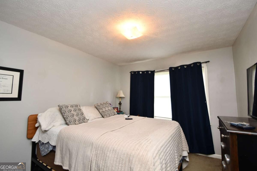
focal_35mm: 15
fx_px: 107
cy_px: 86
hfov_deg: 100.4
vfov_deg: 77.3
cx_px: 128
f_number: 4
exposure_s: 1/60
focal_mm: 10
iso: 450
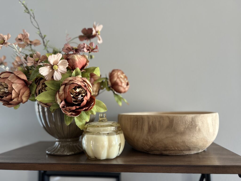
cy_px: 90
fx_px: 181
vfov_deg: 53.1
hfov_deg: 67.3
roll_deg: +1.2
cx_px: 120
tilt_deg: +6.3
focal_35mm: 26
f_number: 1.5
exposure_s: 1/60
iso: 100
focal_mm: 5.7
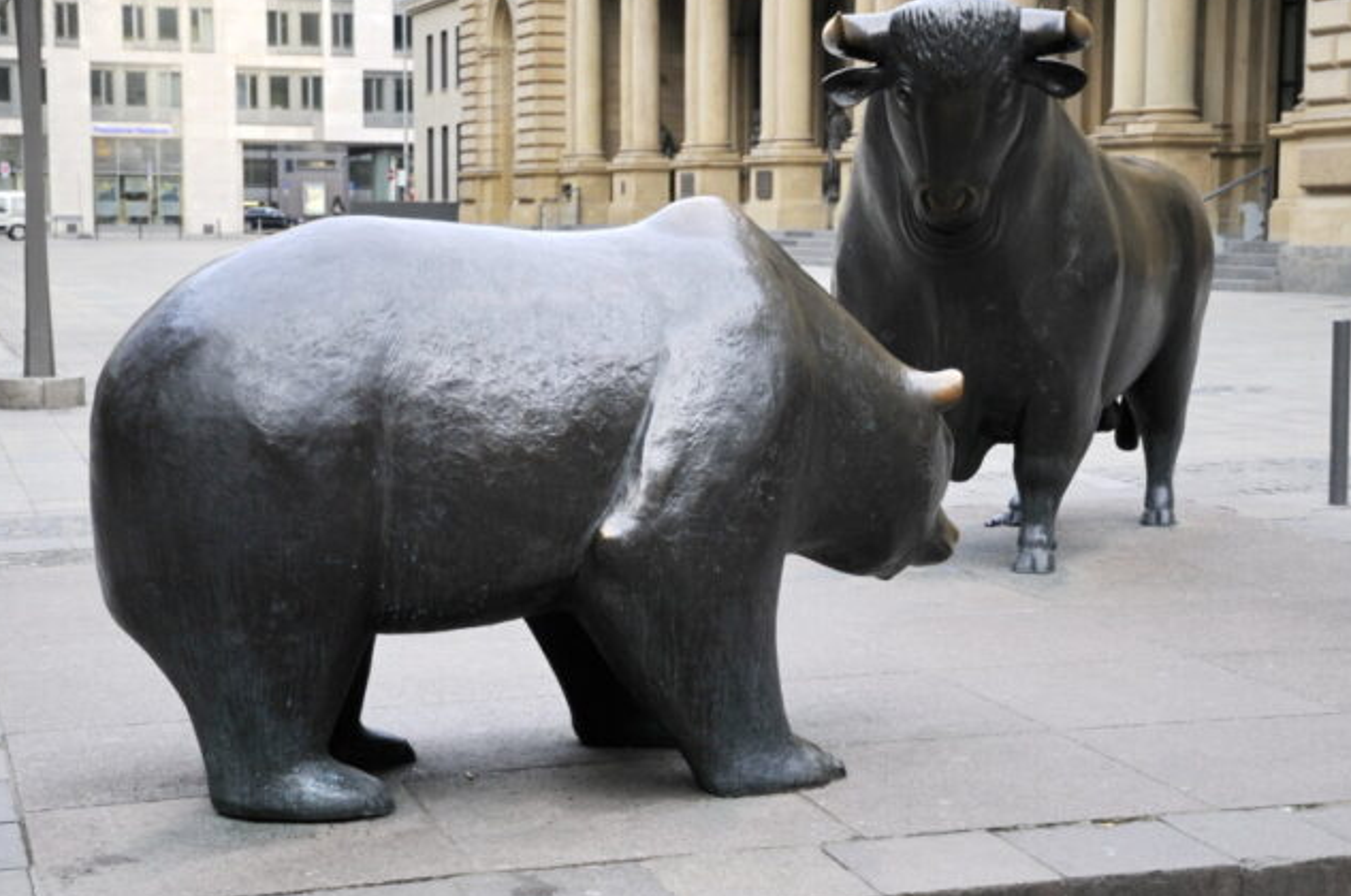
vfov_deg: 20.5
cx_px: 717
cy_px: 427
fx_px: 2473
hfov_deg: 30.5
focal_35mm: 66
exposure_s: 1/100
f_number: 4.8
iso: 200
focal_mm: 40
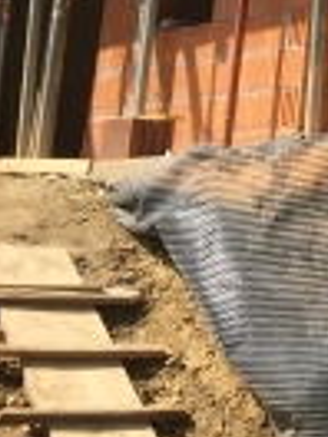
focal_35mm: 143
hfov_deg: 8.6
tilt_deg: +10.4
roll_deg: -1.9
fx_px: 1807
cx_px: 989
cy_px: -76
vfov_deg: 13.5
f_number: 2.2
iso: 32
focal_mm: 4.15
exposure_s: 1/1099
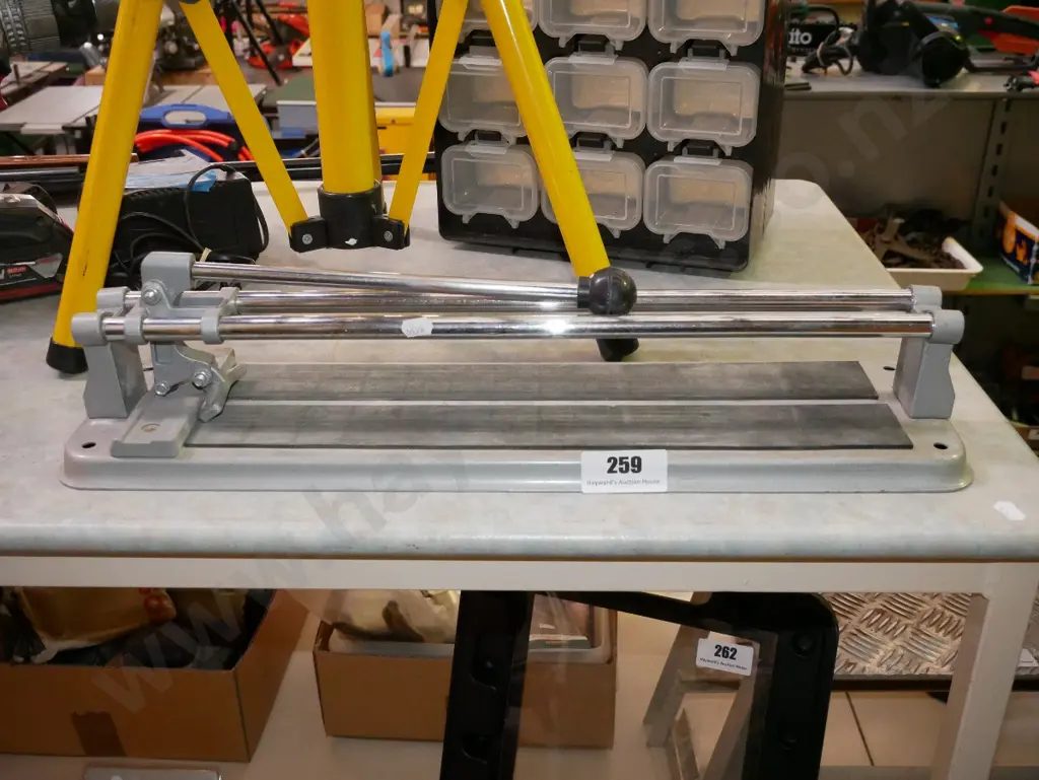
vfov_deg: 39.7
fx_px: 1081
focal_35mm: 36
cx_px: 520
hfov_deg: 51.3
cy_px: 390
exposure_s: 1/160
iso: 3200
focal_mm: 18
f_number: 5.6
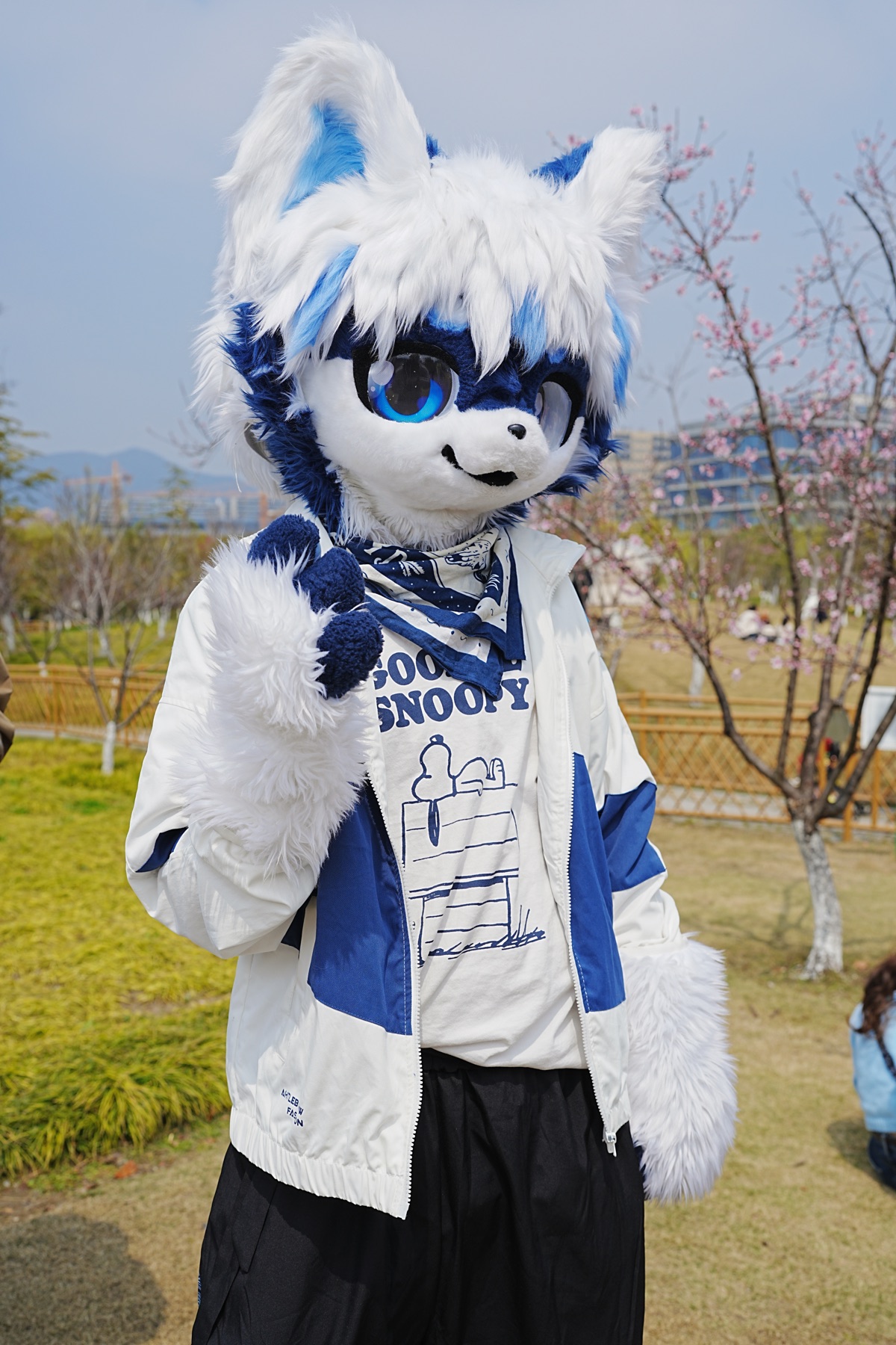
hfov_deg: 37.9
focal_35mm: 35
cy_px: 672
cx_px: 448
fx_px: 1307
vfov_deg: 54.4
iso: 100
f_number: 5.6
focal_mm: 35
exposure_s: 1/1250
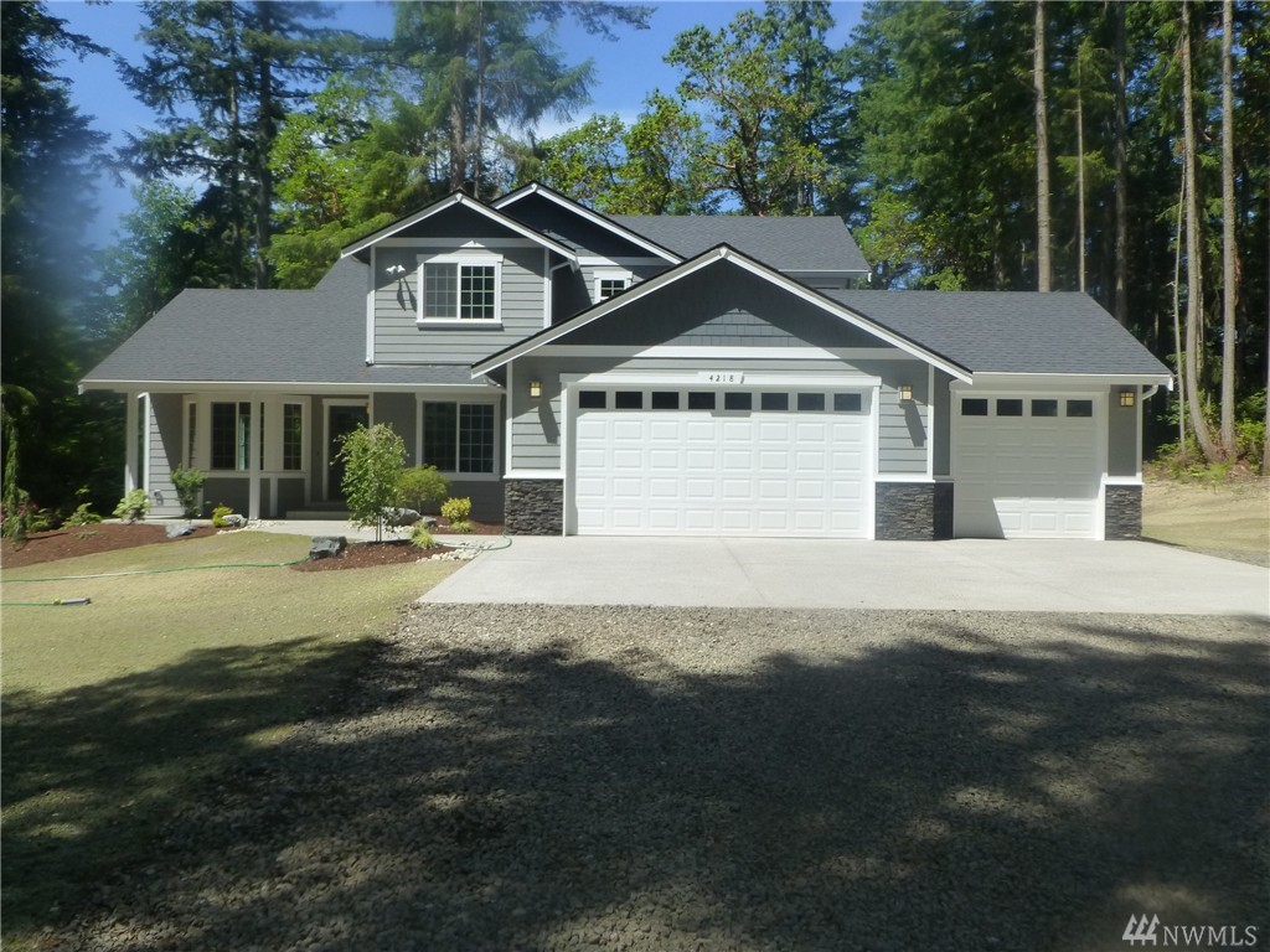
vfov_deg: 46.8
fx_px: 1101
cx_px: 635
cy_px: 476
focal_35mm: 30
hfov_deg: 60.0
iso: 160
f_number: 3.6
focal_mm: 5.4
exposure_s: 1/800
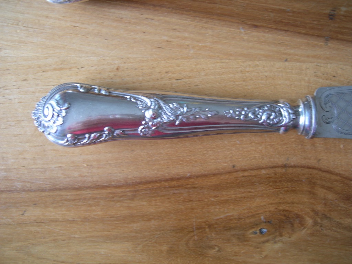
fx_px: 386
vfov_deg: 37.7
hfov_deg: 49.0
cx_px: 176
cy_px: 132
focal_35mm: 38
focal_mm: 7.8
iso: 50
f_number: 2.8
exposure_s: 1/4.6
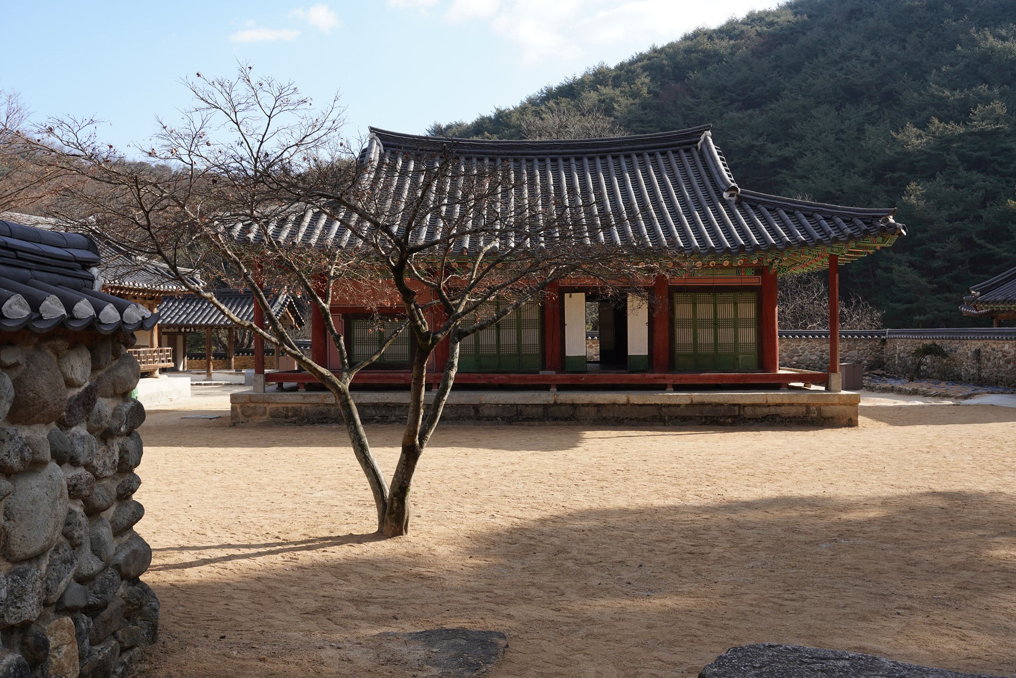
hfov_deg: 55.8
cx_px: 508
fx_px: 960
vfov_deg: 38.9
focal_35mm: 34
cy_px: 339
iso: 100
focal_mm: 34
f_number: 9
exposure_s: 1/100
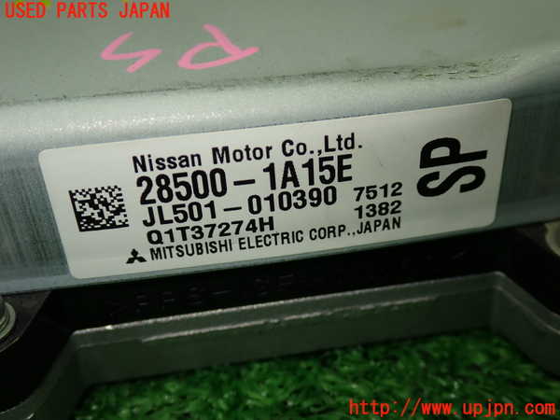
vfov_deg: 32.9
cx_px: 280
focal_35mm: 44
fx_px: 712
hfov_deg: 42.9
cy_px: 210
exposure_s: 1/80
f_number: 2.9
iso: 125
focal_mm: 7.84
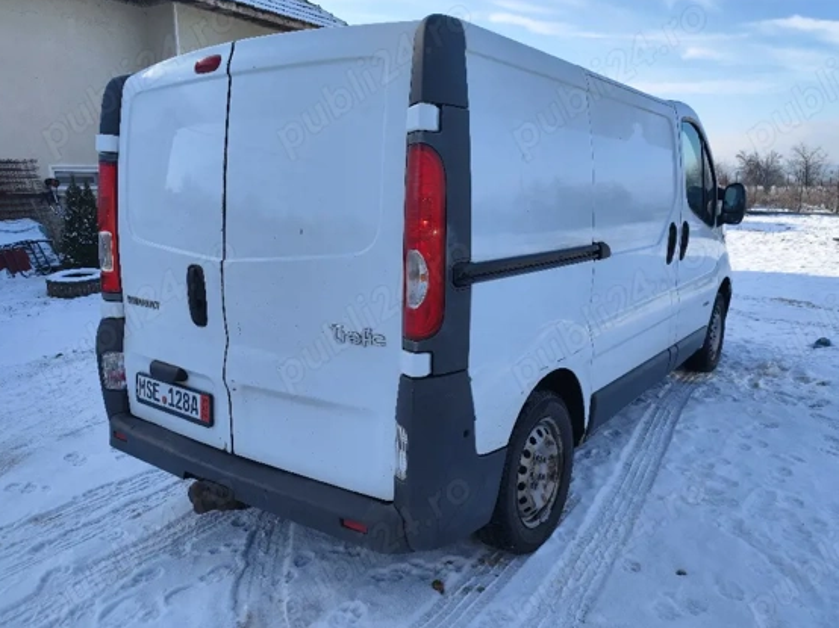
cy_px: 321
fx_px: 630
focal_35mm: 26
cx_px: 433
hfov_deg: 67.3
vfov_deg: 53.0
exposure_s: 1/2500
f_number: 1.9
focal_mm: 6.92
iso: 50
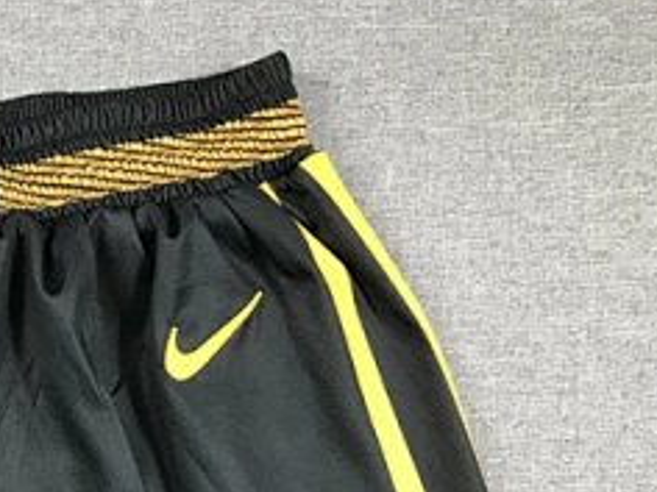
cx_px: -58
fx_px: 1442
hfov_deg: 24.1
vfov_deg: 18.2
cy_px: 628
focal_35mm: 76
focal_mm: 3.99
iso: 25
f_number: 1.8
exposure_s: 1/33
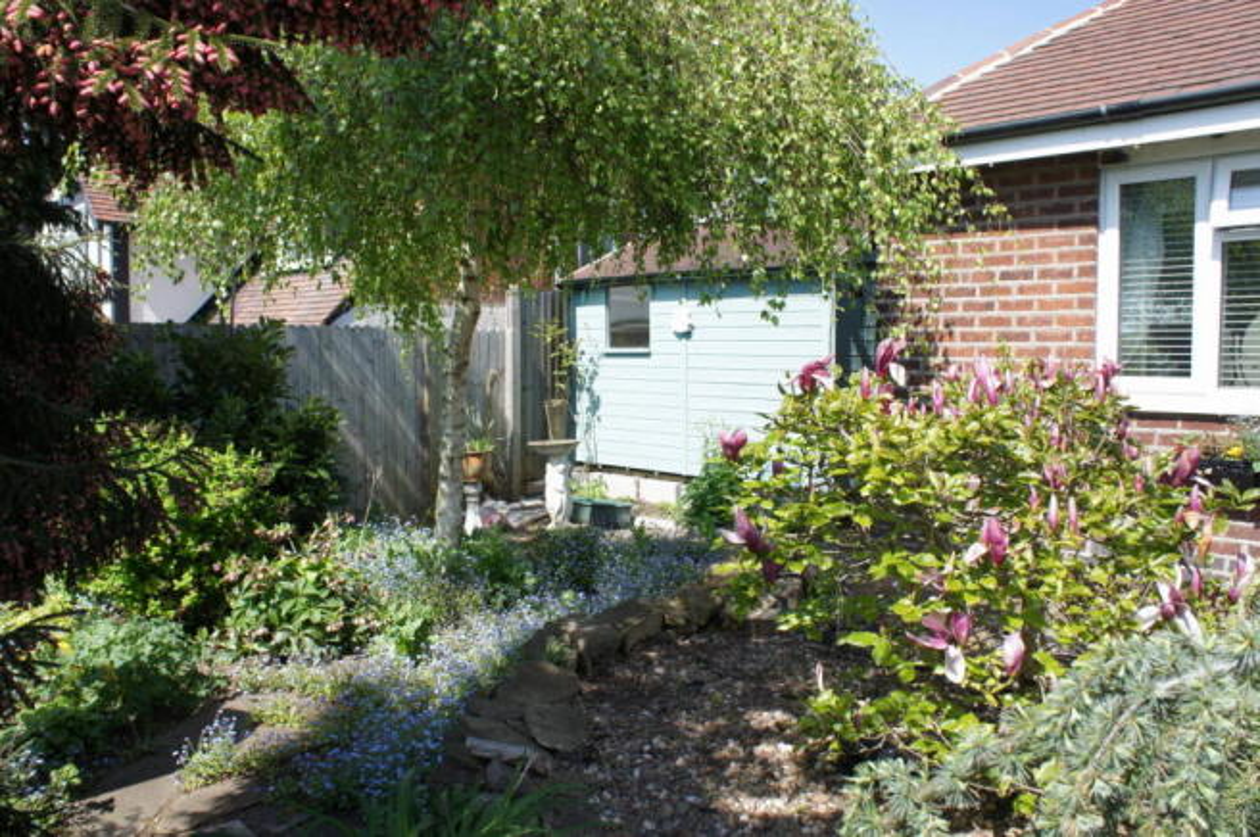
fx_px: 944
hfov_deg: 67.4
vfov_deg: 47.8
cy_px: 418
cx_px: 630
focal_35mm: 27
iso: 200
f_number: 7.1
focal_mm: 18
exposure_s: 1/200
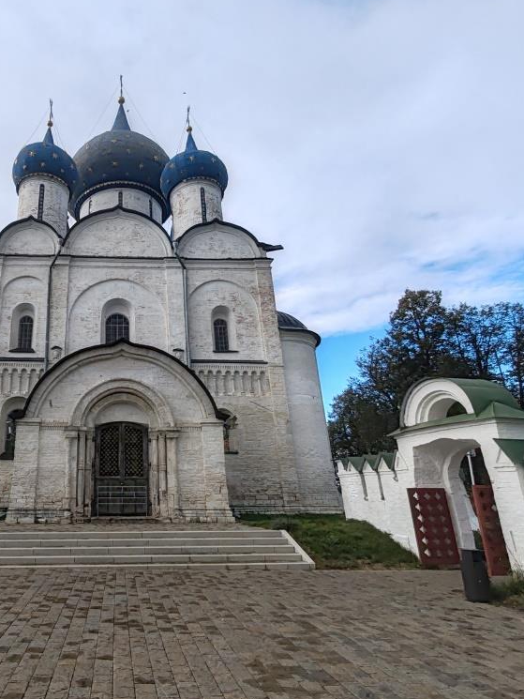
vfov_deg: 76.4
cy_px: 352
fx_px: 444
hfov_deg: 57.8
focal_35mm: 22
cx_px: 128
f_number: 2.2
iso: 50
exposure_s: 1/1200
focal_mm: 1.96
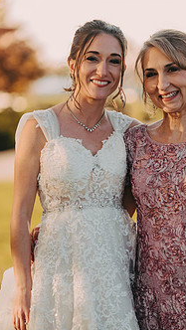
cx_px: 123
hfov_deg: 5.7
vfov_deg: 10.1
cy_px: 173
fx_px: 1866
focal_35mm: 213
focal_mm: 150
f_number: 2.8
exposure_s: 1/4000
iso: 800
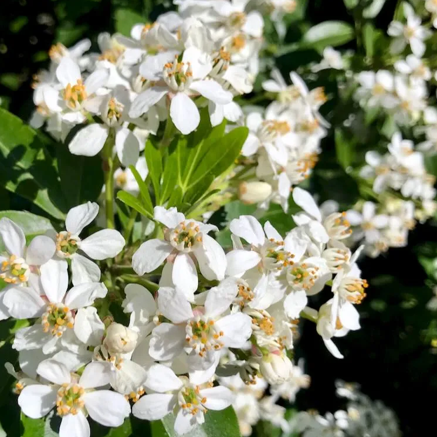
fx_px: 486
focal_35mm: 34
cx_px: 155
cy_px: 222
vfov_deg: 48.4
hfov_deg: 47.8
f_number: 1.8
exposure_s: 1/4566
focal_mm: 3.99
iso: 20
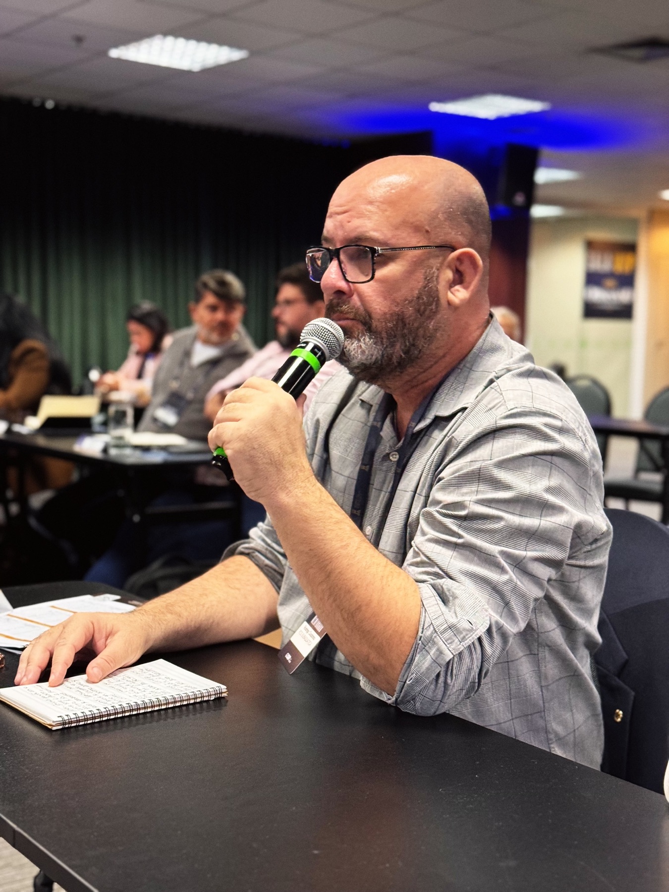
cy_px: 446
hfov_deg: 30.3
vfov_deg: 39.7
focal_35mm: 48
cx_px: 334
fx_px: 1237
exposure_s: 1/40
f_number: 1.78
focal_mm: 6.76
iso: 250
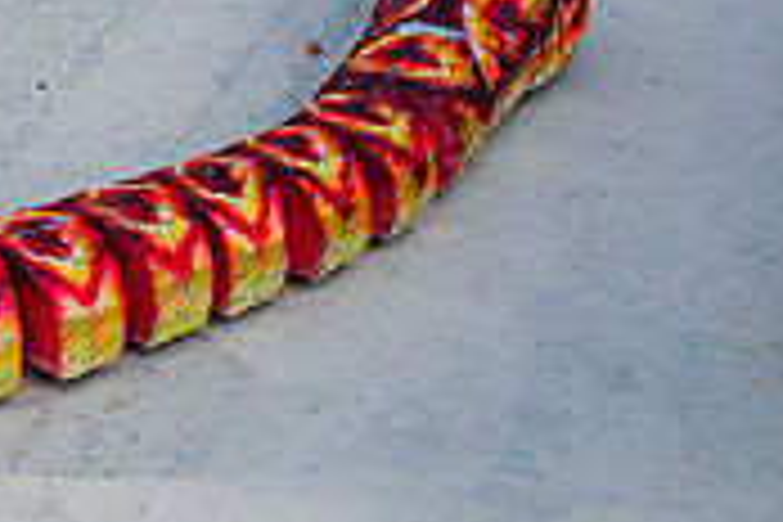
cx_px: -392
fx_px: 5089
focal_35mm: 234
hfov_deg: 8.6
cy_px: -83
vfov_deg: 5.8
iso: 200
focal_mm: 70
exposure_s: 1/800
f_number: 5.6
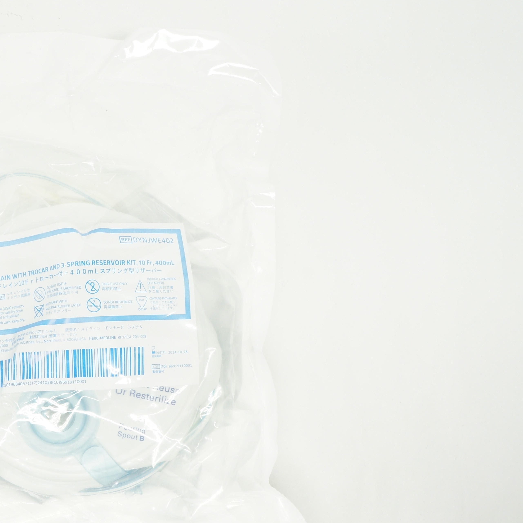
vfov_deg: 38.2
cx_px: 77
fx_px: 752
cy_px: 308
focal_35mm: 44
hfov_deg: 36.5
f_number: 11
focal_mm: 18
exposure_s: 1/15
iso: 400
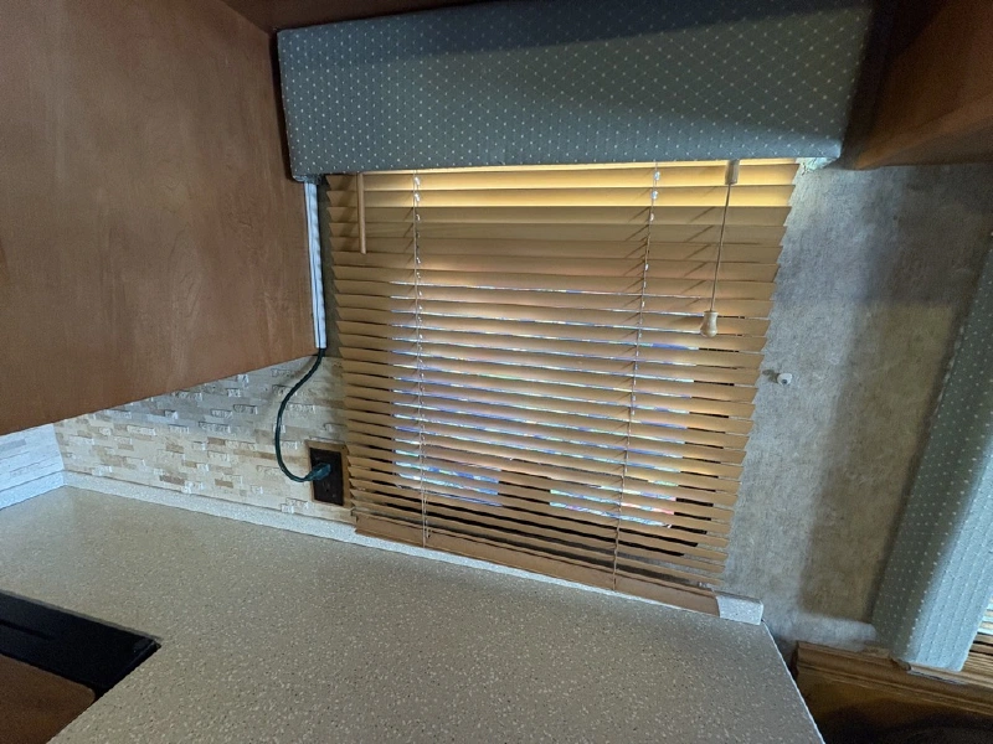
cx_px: 496
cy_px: 372
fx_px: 402
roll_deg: -2.5
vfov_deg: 85.7
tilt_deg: -10.9
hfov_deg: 102.1
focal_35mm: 14
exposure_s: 1/60
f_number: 2.2
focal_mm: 2.22
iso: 400
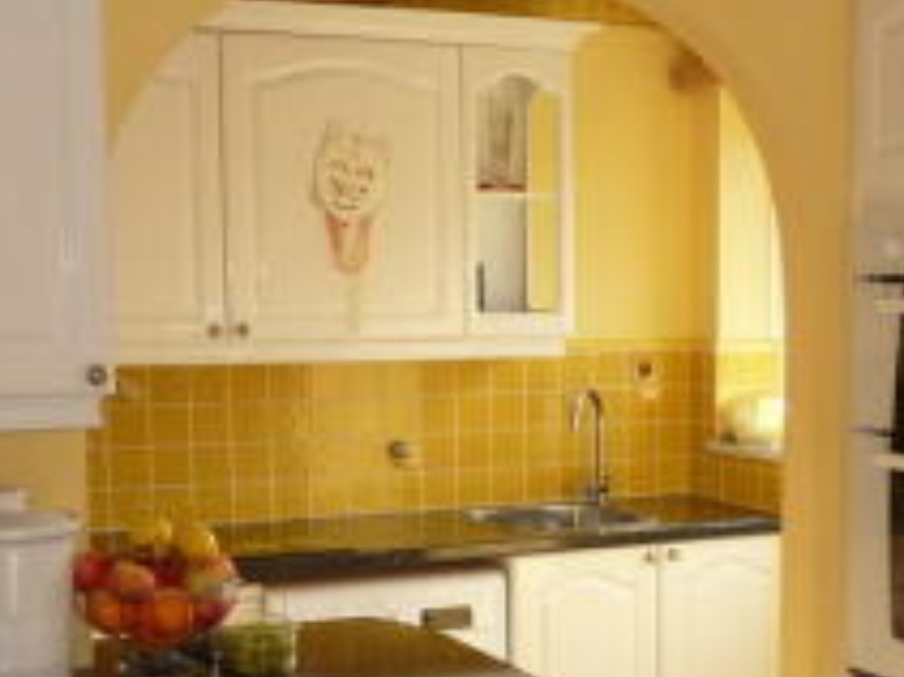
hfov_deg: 28.0
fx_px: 1801
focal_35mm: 69
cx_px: 615
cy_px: 546
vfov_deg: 21.0
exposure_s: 1/80
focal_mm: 4.1
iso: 100
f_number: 3.3
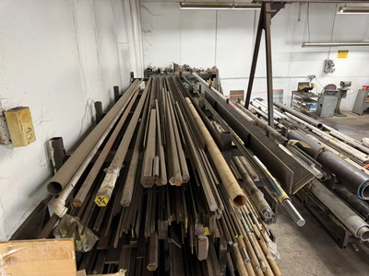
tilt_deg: -17.2
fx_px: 256
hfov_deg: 71.6
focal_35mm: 24
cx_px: 184
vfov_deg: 56.8
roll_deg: +0.6
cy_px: 138
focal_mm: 6.76
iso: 320
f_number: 1.78
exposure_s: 1/60
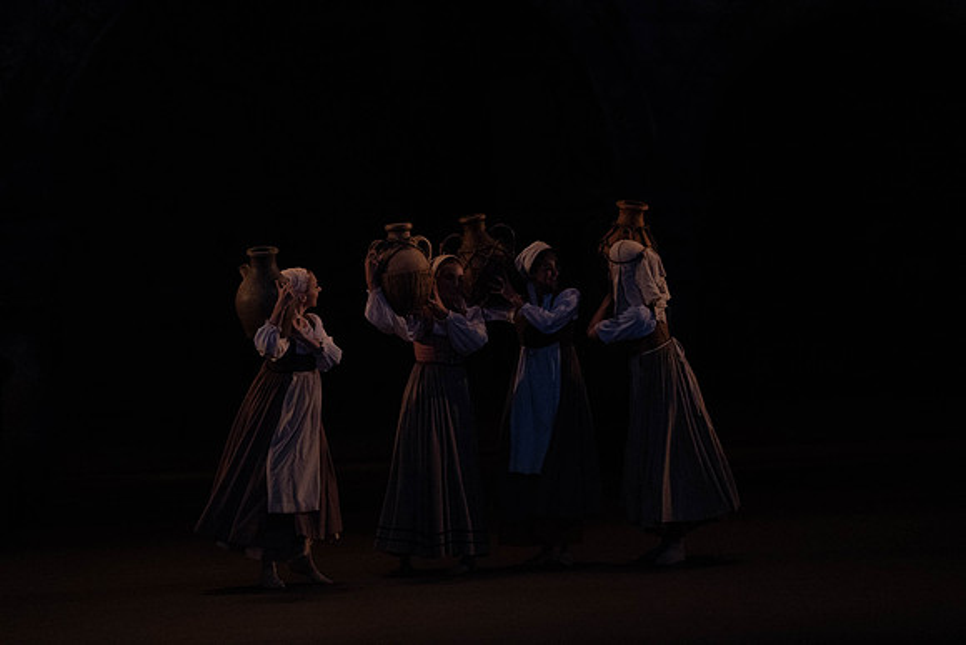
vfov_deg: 4.7
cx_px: 483
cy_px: 322
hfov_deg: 7.0
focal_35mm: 294
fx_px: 7890
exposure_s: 1/250
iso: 8000
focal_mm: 294
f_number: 5.6
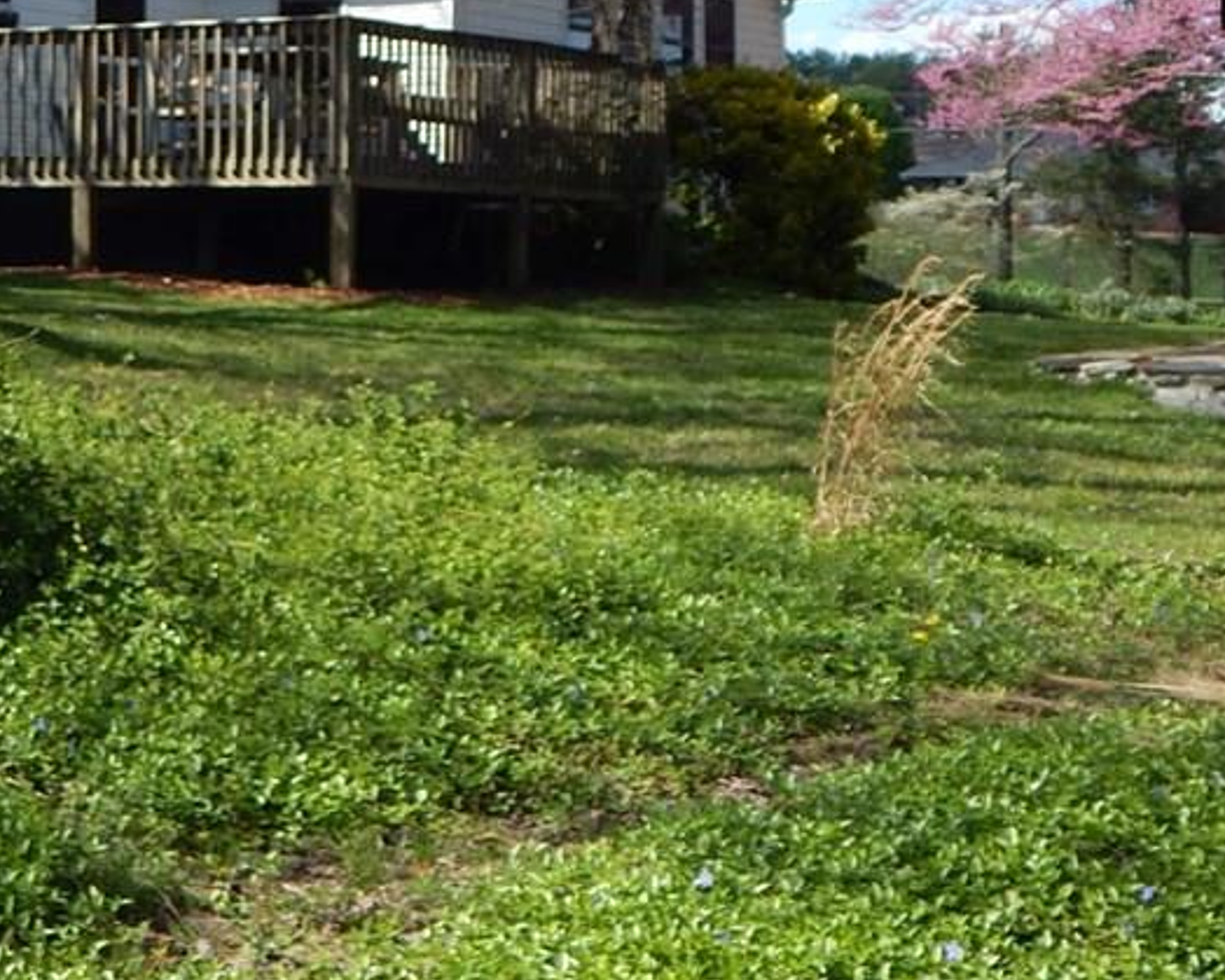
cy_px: 138
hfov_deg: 22.7
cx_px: 105
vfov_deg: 18.5
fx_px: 2972
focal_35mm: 82
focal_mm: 7.7
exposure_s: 1/800
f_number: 3.6
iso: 125
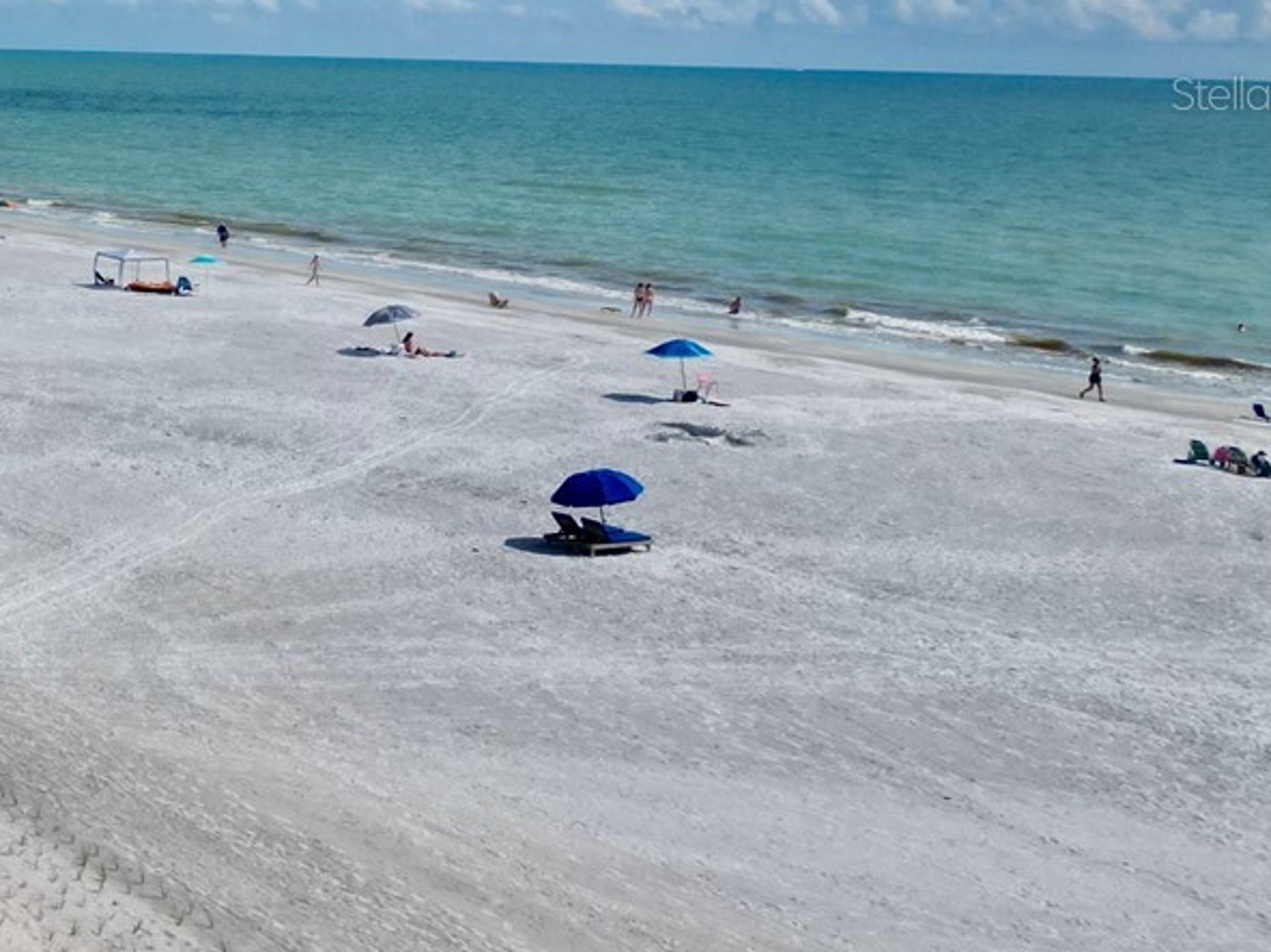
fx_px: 2386
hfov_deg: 25.9
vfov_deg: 22.0
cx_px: -346
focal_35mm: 65
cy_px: 92
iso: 110
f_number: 1.7
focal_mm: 6.72
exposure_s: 1/5000
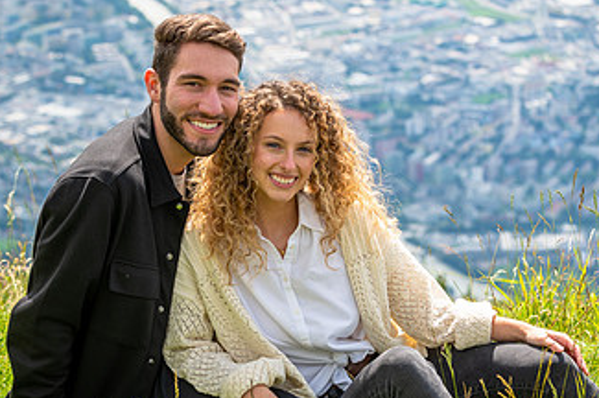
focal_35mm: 134
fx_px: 2227
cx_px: 346
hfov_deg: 15.3
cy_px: 265
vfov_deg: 10.2
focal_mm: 75
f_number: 5.6
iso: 100
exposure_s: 1/320
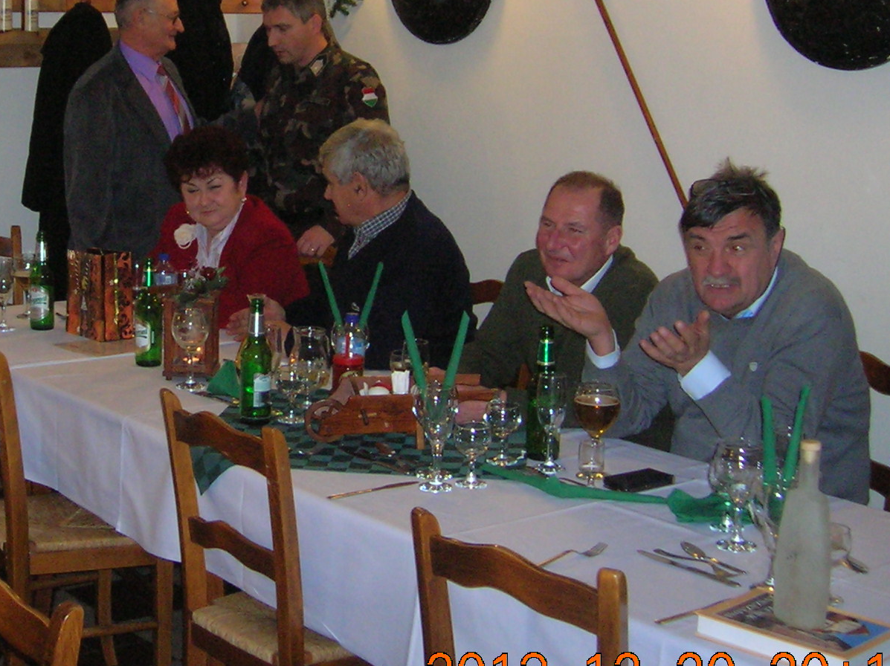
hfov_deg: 29.2
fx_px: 1670
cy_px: 171
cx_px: 181
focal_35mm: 65
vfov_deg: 22.4
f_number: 2.9
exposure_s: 1/60.1
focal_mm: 5.7
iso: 154
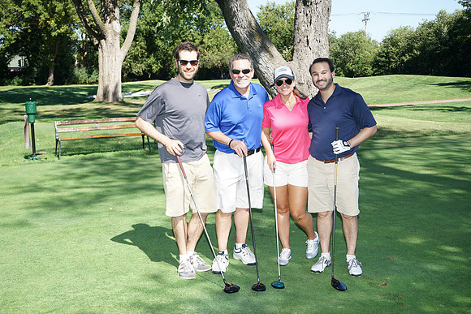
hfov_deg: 42.7
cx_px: 236
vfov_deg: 29.3
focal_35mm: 46
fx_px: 602
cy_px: 157
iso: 200
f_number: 7.1
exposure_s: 1/250
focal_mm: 46
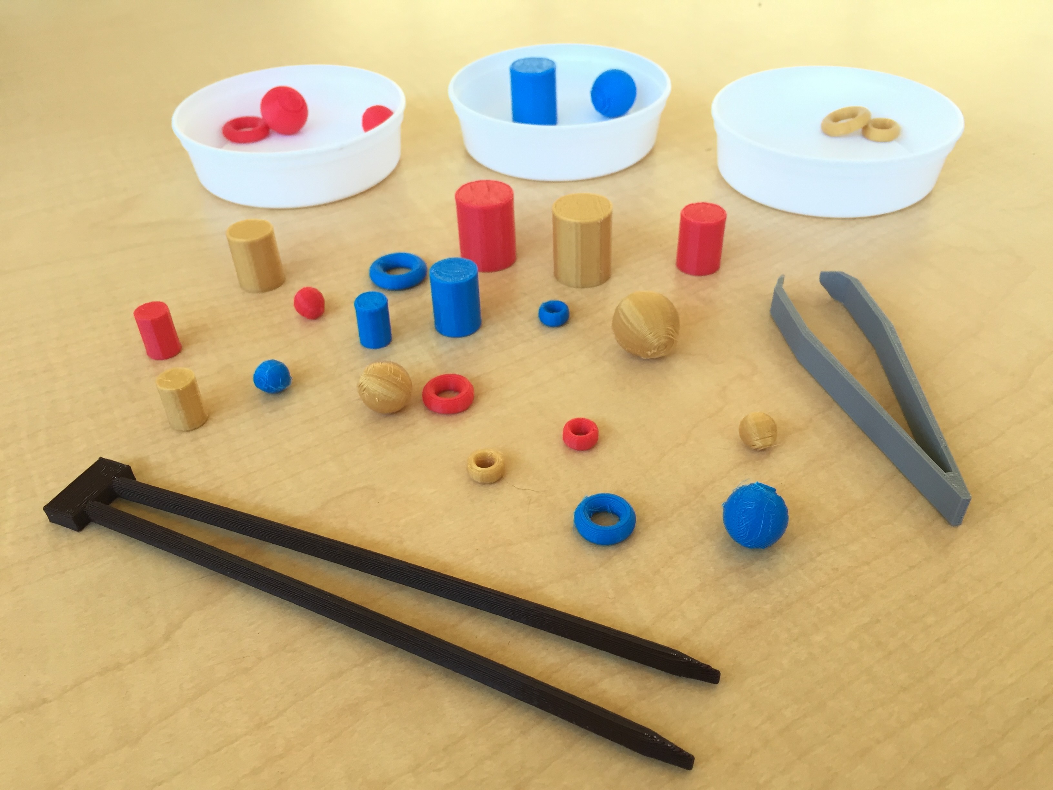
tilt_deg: -39.4
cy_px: 395
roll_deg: +2.5
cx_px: 526
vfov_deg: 48.2
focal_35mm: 29
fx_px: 882
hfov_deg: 61.7
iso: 40
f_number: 2.2
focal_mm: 4.15
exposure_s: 1/40
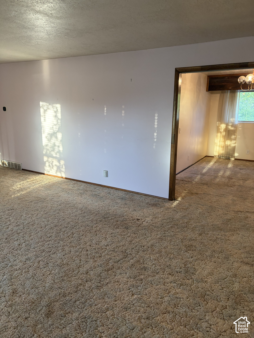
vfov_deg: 67.3
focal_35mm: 26
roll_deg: -0.7
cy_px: 169
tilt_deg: -14.9
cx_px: 127
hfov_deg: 53.1
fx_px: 254
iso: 200
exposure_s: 1/120
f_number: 1.6
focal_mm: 5.96
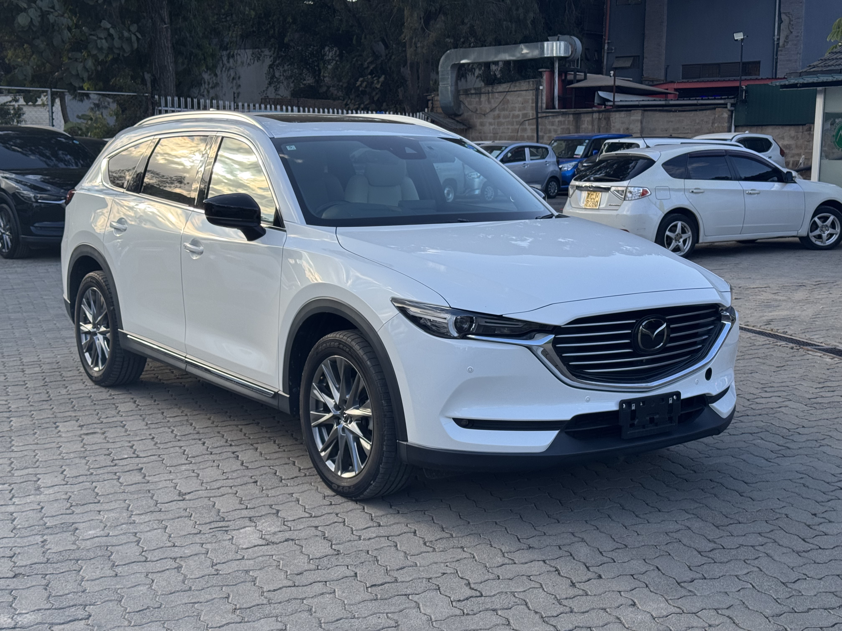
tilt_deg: -7.6
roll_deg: -0.9
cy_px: 316
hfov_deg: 39.7
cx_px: 421
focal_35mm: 48
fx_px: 1168
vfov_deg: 30.3
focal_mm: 6.76
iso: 64
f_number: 1.78
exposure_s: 1/832
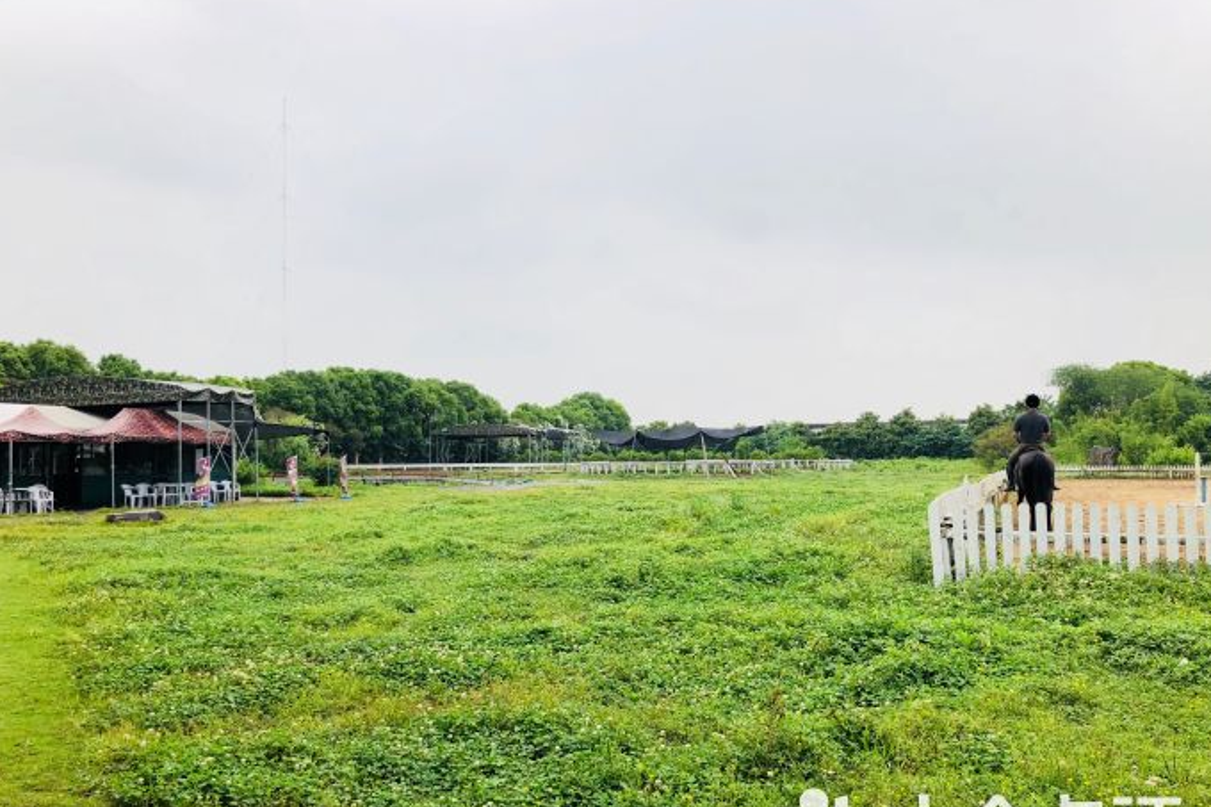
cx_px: 606
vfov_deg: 43.5
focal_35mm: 30
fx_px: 1009
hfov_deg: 61.9
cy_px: 455
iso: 20
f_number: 1.8
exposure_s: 1/1715
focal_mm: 4
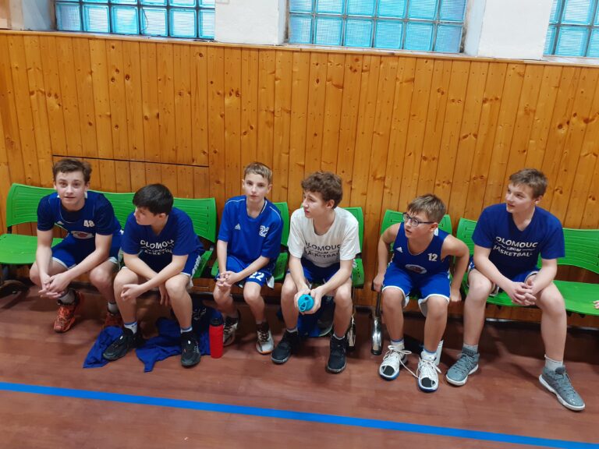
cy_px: 224
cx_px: 300
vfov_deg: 51.4
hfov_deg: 65.3
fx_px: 467
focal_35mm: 27
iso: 100
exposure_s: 1/50
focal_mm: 3.6
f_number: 1.9
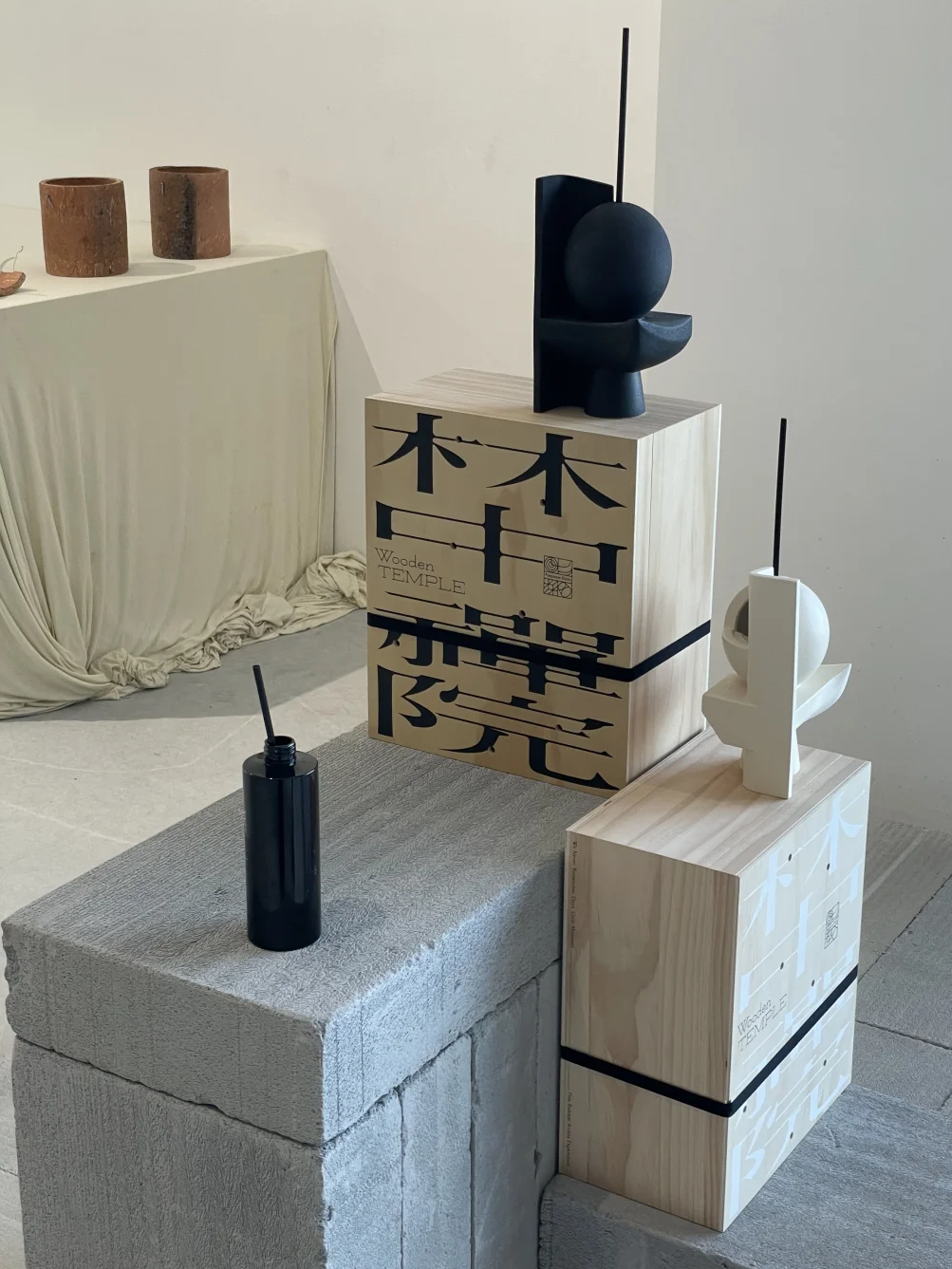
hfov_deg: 26.1
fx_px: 2053
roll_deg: +0.0
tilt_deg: -18.2
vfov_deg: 34.3
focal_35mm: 56
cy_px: 603
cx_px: 506
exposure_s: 1/99
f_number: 2
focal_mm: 6
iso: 80
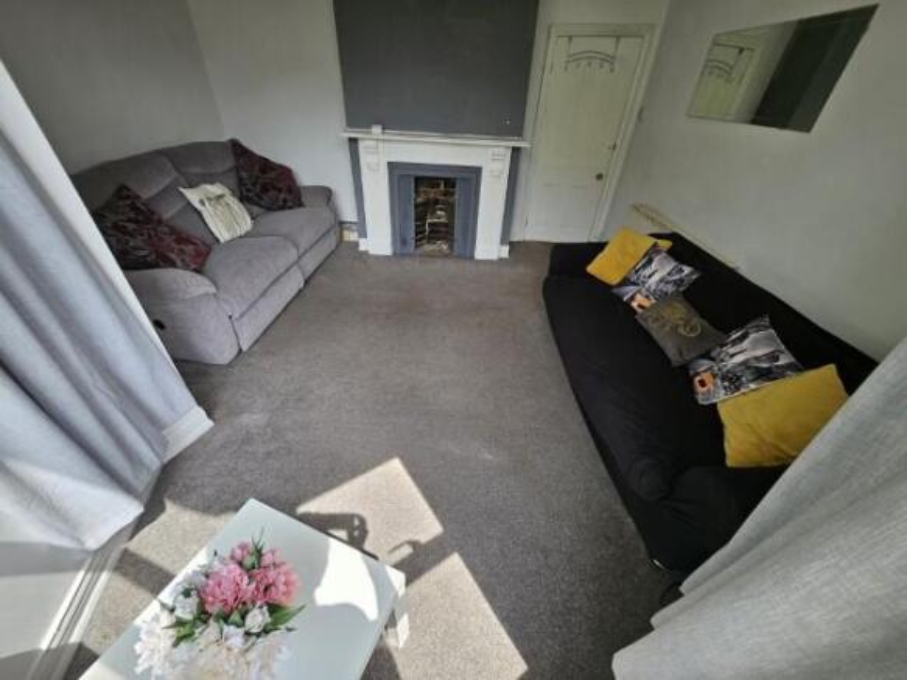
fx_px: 341
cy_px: 340
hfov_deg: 106.2
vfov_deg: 89.9
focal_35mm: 13
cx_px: 454
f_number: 2.2
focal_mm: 1.7
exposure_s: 1/113
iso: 32
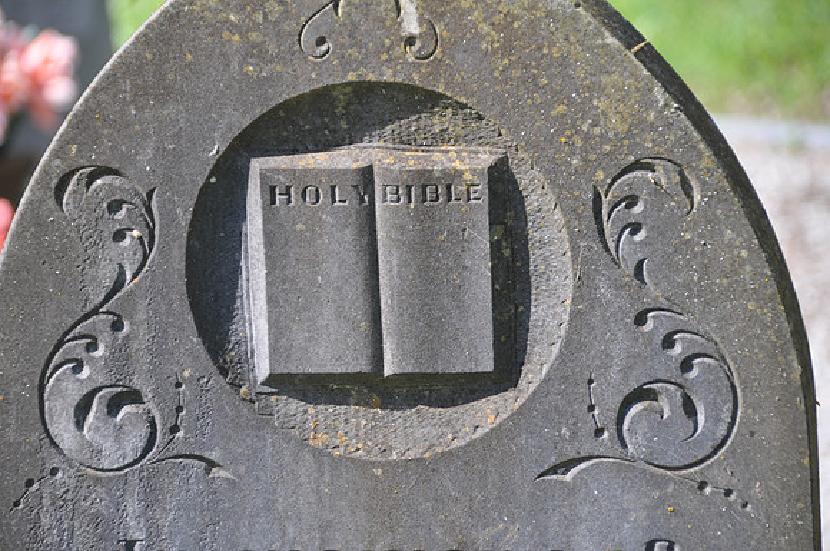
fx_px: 5008
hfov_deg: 9.5
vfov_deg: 6.3
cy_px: 276
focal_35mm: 218
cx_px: 415
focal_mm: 145
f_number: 6
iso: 400
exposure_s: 1/320
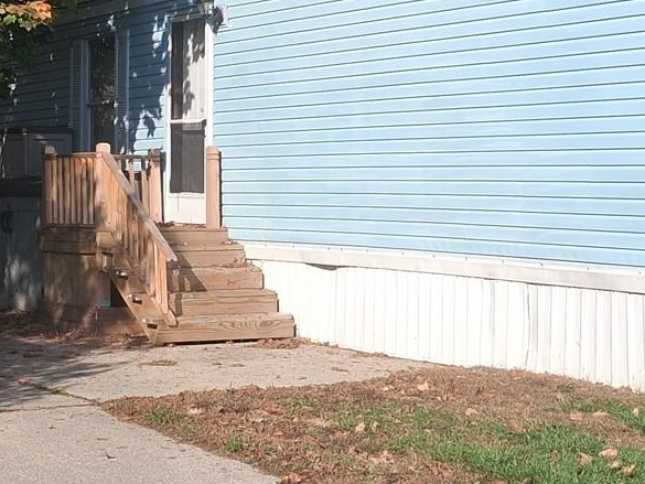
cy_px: 118
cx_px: 313
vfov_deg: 16.2
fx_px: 1696
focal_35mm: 91
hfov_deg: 21.5
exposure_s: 1/665
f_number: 1.8
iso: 25
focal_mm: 3.98
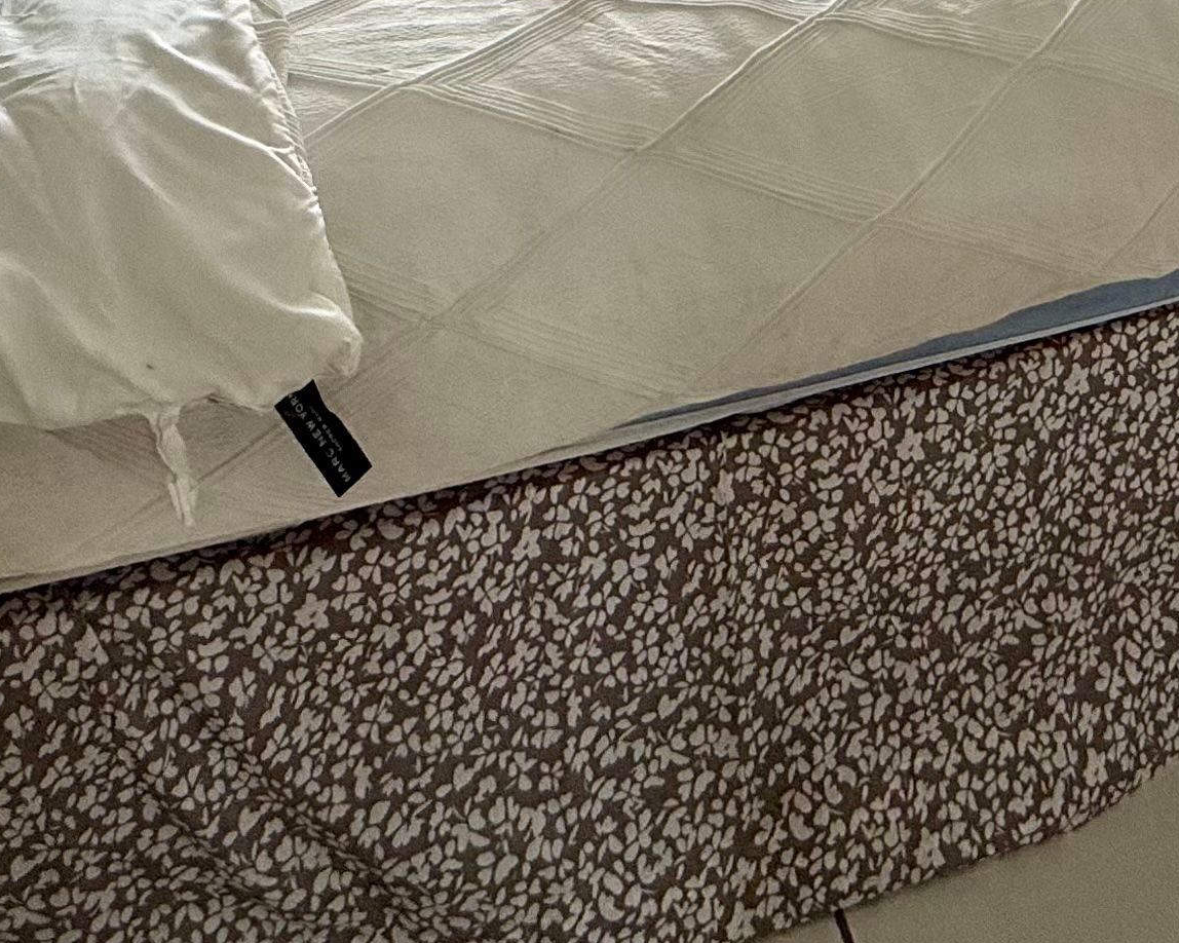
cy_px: -592
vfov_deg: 23.0
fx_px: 1675
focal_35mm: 48
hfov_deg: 38.4
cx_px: 778
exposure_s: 1/170
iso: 50
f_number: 2.2
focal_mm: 2.22
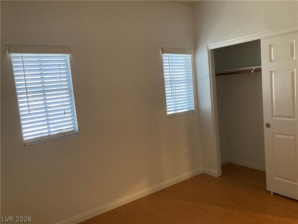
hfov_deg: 63.4
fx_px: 241
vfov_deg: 49.7
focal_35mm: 28
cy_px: 112
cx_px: 149
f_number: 1.8
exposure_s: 1/40
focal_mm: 3.99
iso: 250
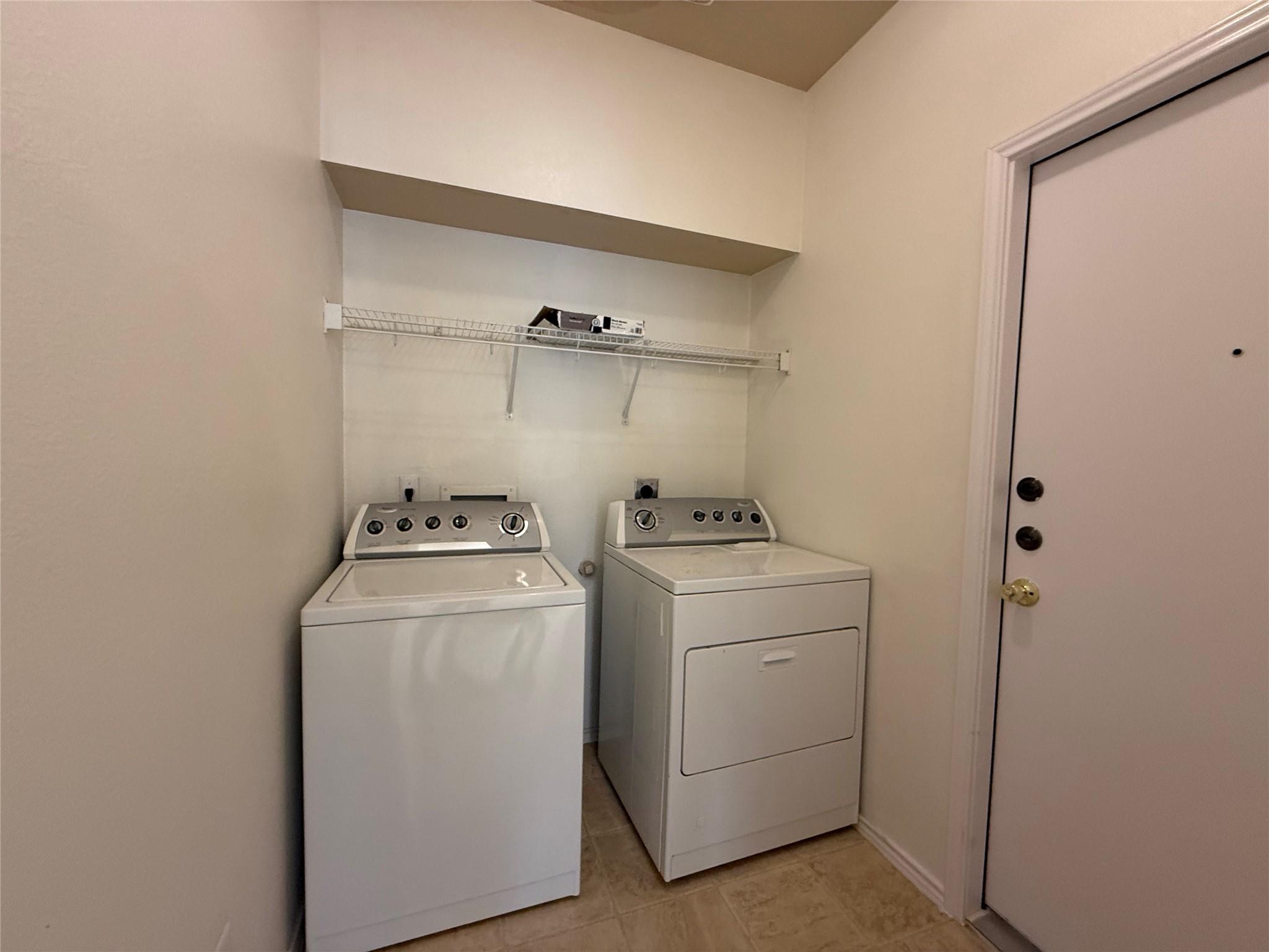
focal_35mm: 14
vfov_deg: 85.7
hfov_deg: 102.1
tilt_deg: -2.3
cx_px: 634
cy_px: 476
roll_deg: -1.5
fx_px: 513
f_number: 2.2
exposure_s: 1/60
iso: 250
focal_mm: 2.22
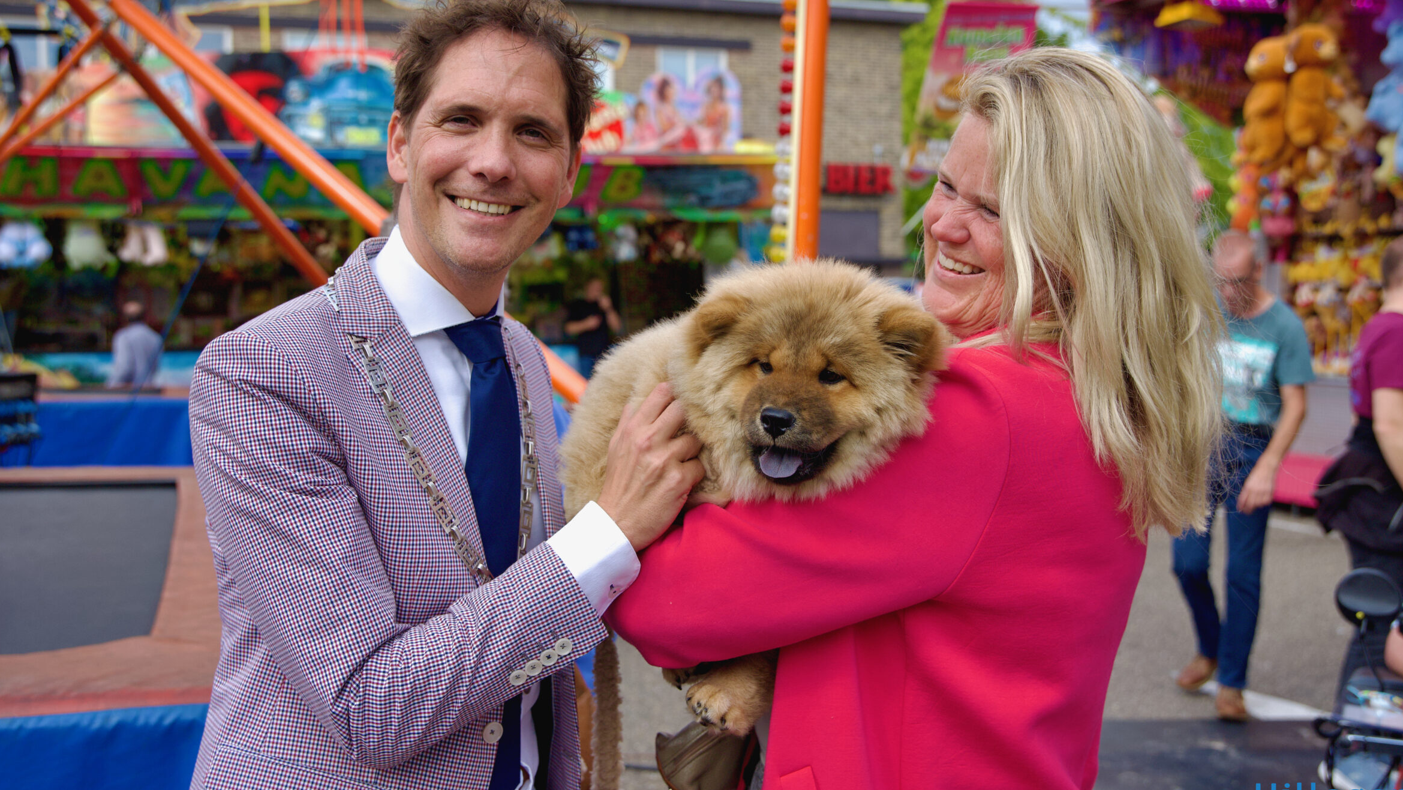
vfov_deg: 30.4
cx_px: 672
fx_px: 1451
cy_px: 378
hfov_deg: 51.6
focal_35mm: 39
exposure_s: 1/2500
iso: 250
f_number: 4
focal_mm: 34
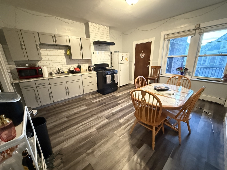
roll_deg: +0.9
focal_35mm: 14
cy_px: 85
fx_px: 92
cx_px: 114
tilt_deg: -16.0
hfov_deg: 102.1
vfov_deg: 85.7
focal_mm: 2.22
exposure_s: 1/30
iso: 1600
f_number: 2.2
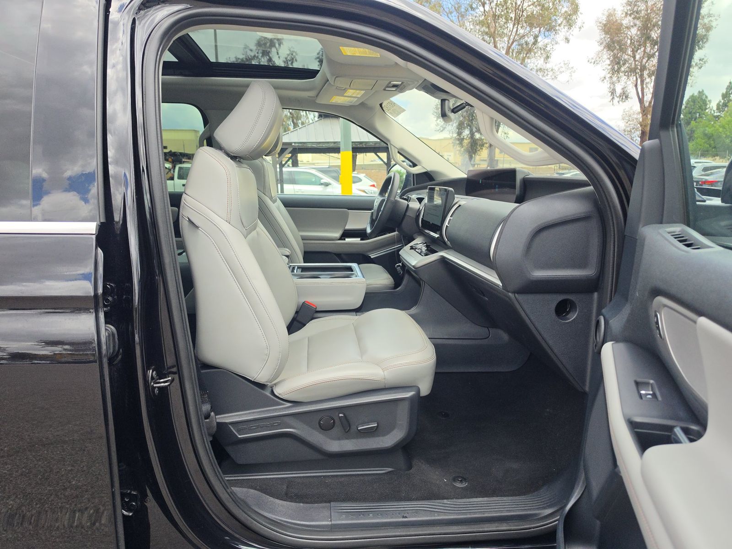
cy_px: 274
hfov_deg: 73.9
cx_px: 366
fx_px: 486
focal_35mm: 23
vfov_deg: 58.9
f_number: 1.4
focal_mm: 6.5
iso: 63
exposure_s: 1/2333
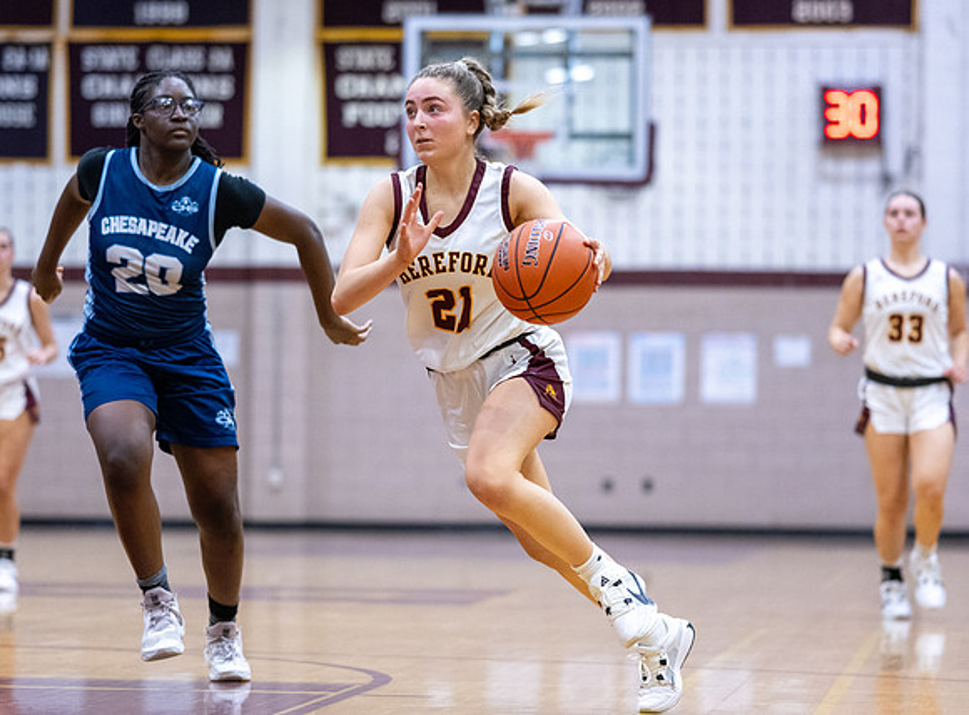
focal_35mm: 143
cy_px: 388
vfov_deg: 10.3
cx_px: 474
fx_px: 3974
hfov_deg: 13.9
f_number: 1.8
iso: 1600
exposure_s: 1/1250
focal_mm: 85
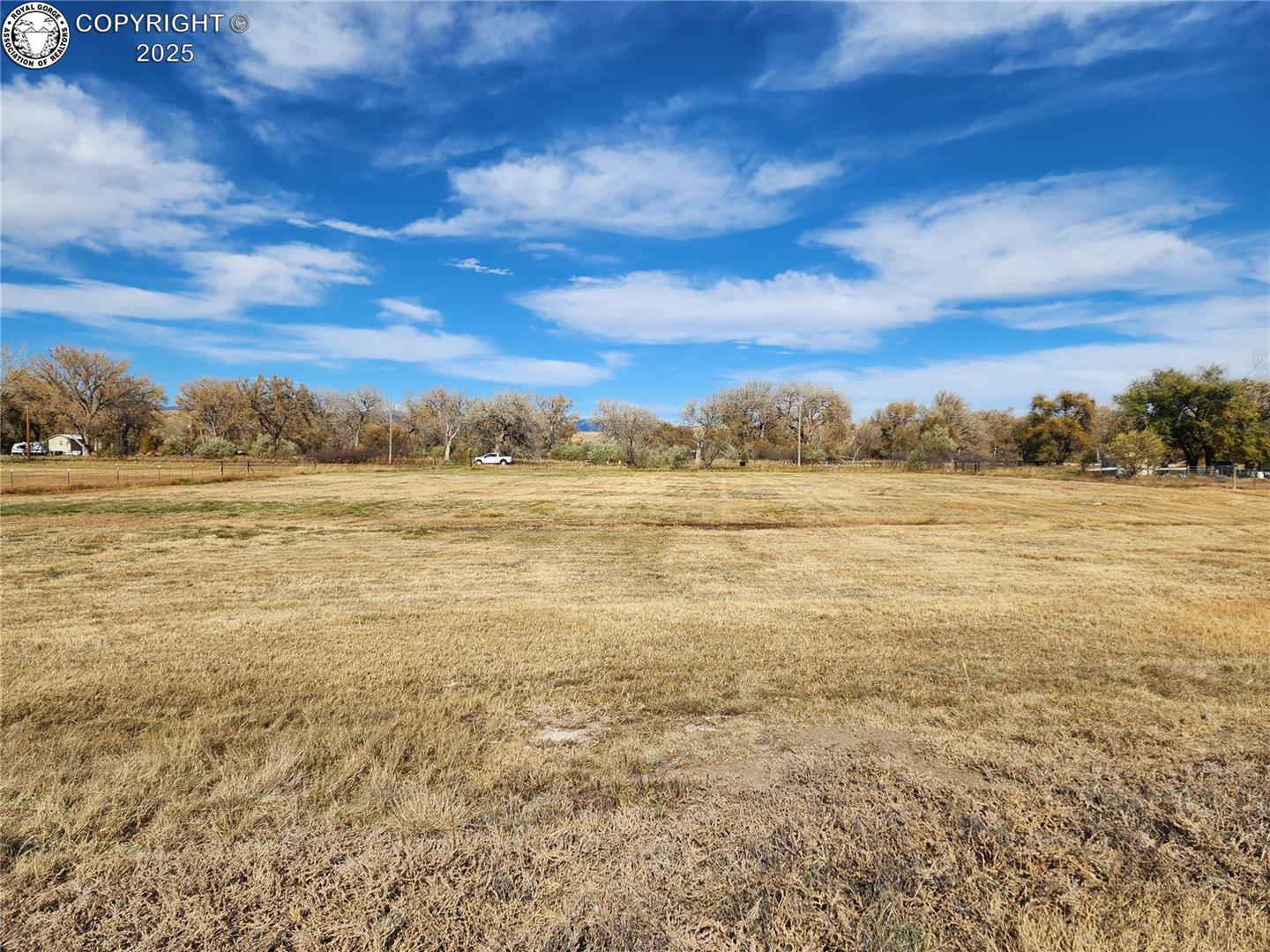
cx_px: 635
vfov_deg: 58.9
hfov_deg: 73.9
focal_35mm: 23
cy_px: 476
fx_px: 844
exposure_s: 1/1576
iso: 12
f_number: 1.8
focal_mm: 6.4
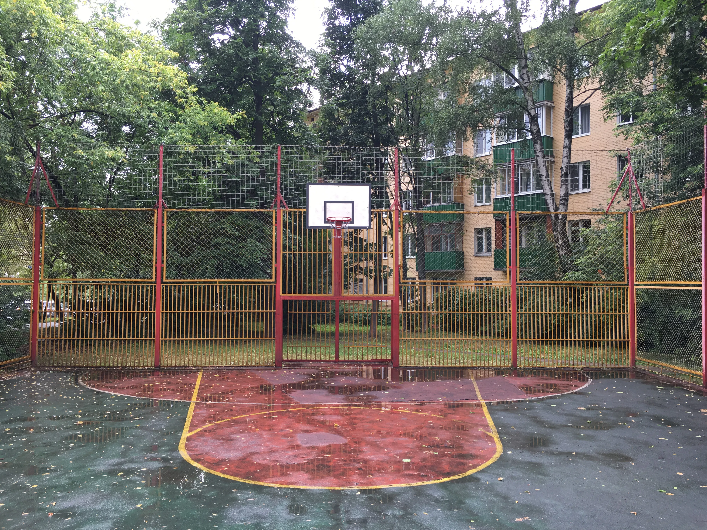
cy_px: 265
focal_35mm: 29
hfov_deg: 61.7
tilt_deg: +2.4
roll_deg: -0.6
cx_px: 354
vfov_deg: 48.2
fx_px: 592
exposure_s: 1/100
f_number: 2.2
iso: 25
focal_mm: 4.15
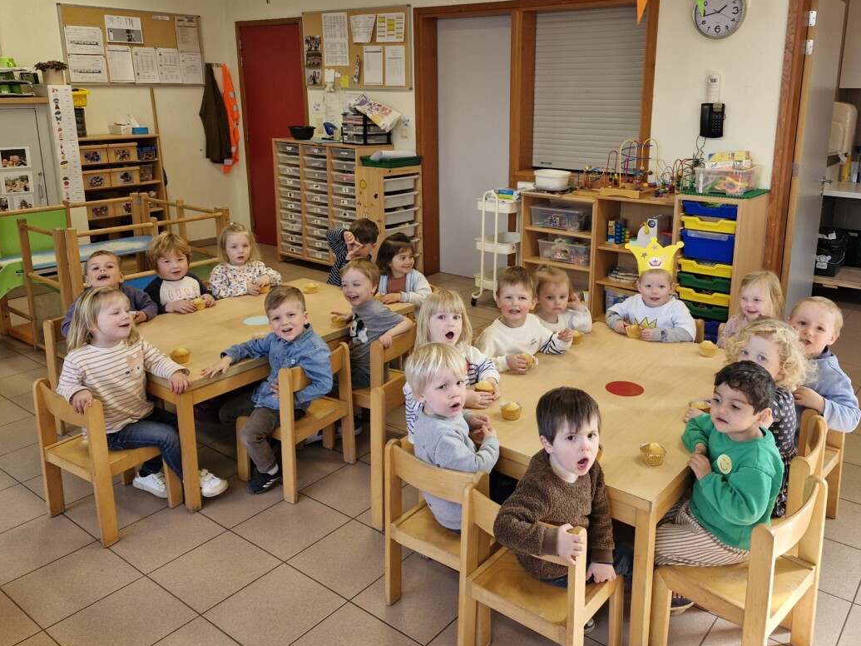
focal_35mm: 28
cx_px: 478
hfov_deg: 63.3
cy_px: 268
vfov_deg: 49.5
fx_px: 696
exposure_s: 1/100
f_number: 1.8
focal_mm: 5.54
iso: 64
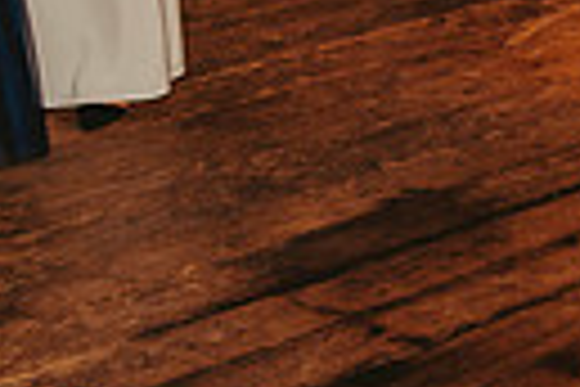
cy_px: -47
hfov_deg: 15.2
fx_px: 2030
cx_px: 832
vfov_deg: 10.7
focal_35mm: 126
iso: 800
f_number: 2.8
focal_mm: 28
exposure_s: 1/200
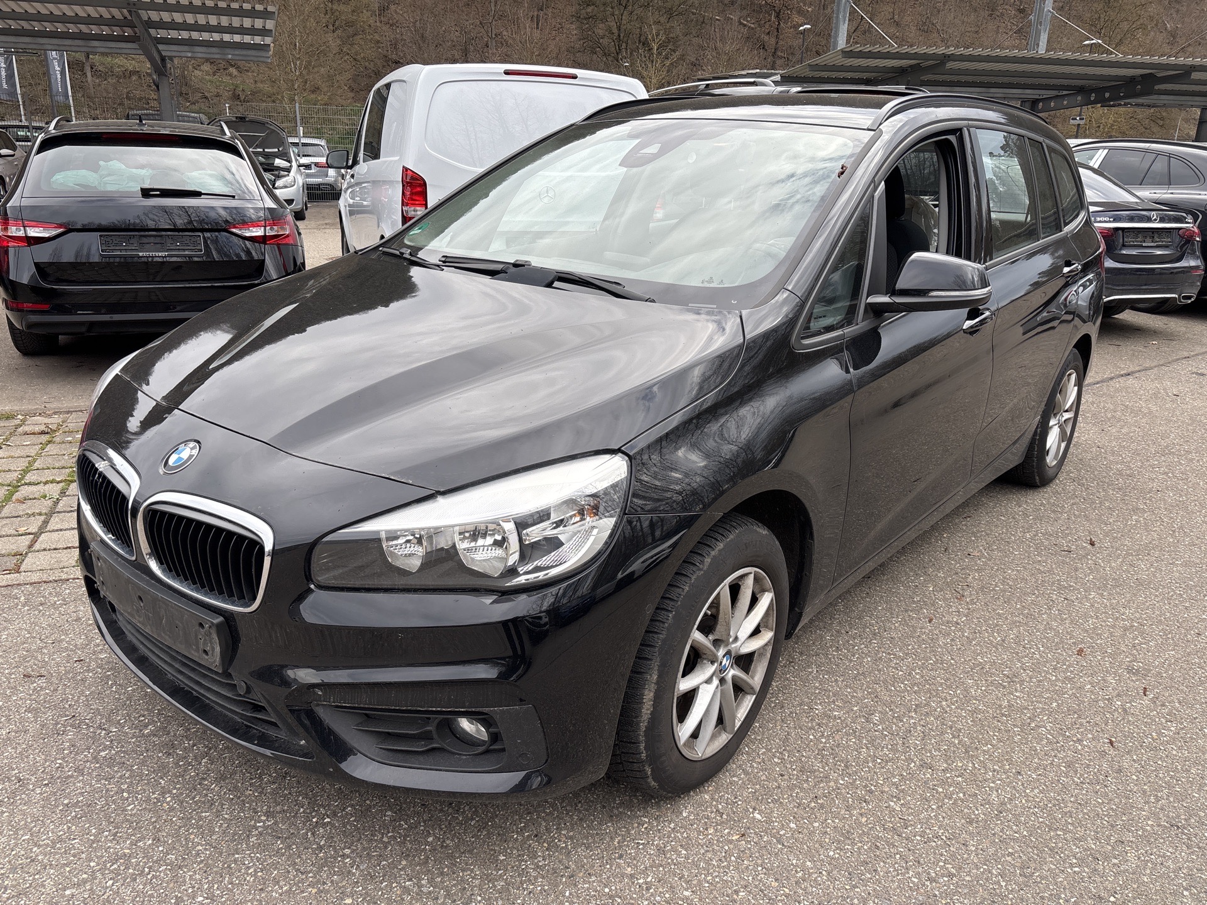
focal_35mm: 26
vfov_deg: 53.1
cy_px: 452
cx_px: 604
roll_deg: -2.9
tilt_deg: -16.4
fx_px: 907
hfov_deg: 67.3
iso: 50
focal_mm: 5.96
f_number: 1.6
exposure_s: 1/758
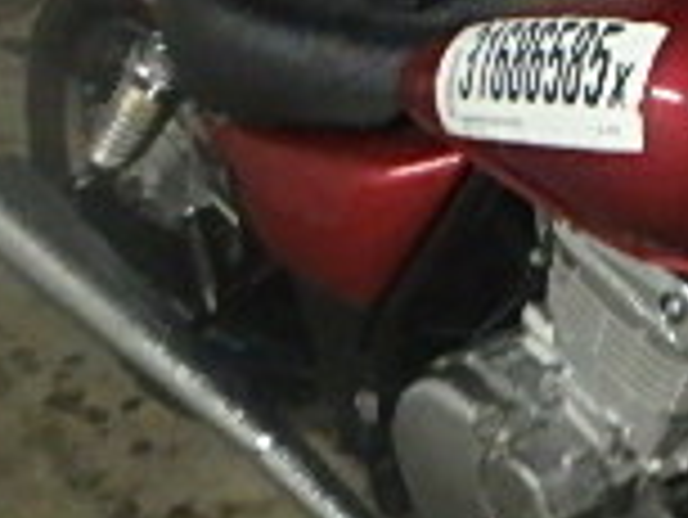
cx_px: 863
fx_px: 1750
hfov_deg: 20.5
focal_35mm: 88
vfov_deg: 16.8
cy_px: 284
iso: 800
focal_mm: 3.7
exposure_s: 1/8
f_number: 3.5
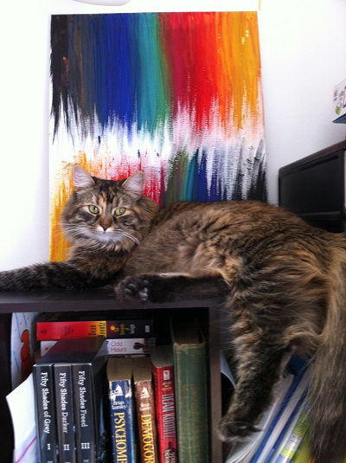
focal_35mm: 35
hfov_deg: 40.6
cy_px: 232
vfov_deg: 52.7
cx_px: 173
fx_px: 467
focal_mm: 3.85
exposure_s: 1/15
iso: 125
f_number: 2.8
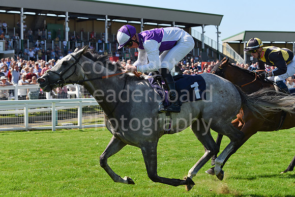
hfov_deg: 28.8
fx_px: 574
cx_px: 148
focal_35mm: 70
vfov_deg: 19.5
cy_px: 98
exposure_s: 1/2500
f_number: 5
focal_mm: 70
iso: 400
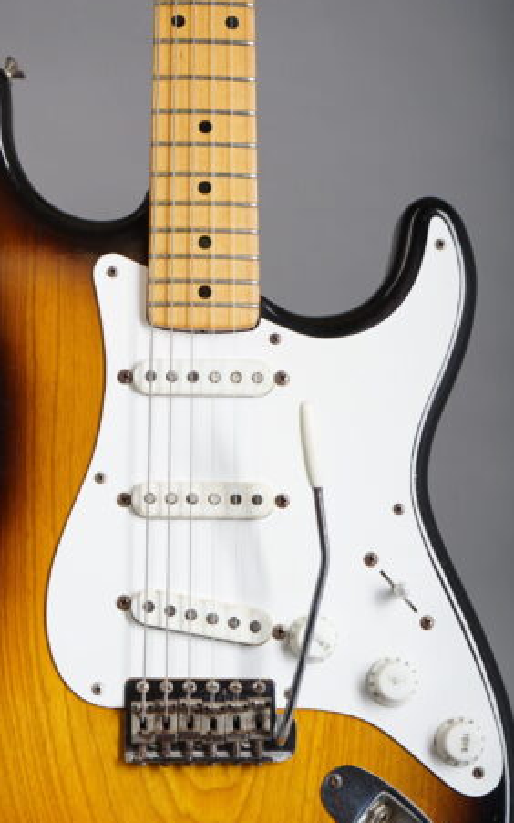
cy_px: 485
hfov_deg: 14.4
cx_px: 203
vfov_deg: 22.8
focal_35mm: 91
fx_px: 2039
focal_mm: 70
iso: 160
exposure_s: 1/160
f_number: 8
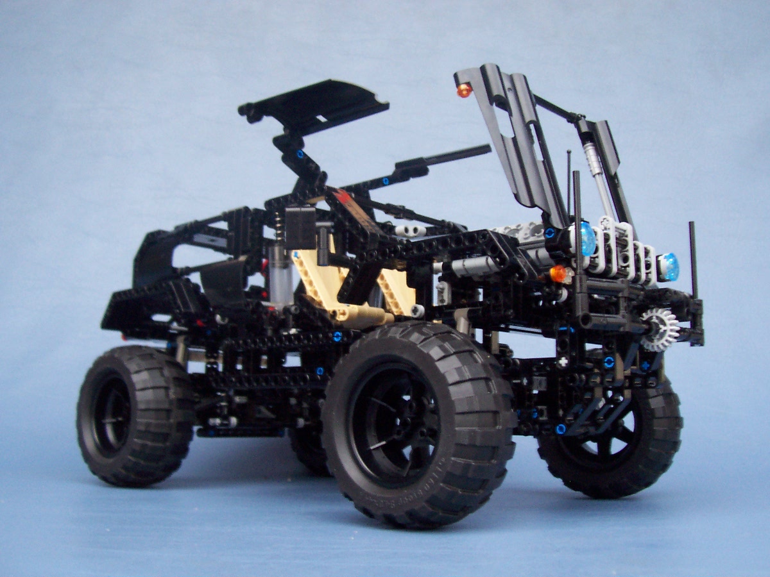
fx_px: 823
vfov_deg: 38.7
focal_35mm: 37
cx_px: 385
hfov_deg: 50.1
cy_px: 288
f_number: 2.8
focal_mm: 5.6
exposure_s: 1/8
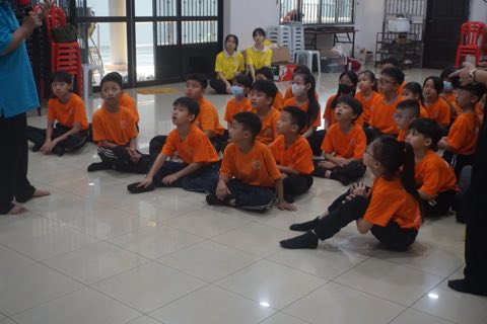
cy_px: 162
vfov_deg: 29.9
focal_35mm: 45
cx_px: 244
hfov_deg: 43.6
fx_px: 609
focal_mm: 30
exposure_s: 1/160
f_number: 5
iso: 2000
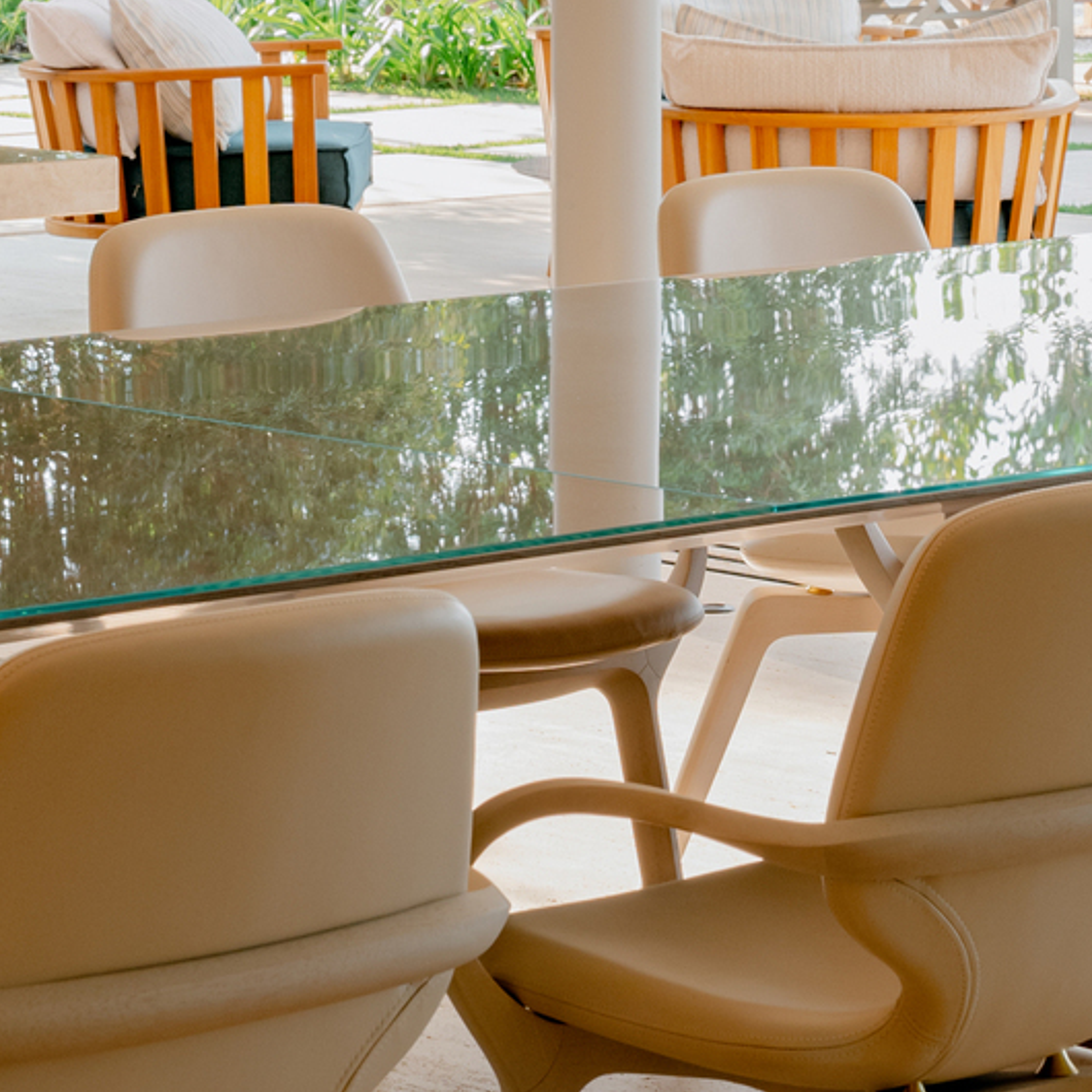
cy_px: -121
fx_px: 5710
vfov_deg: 10.8
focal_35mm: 160
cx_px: 701
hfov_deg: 10.9
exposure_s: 1/25
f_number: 9
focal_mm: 45
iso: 200
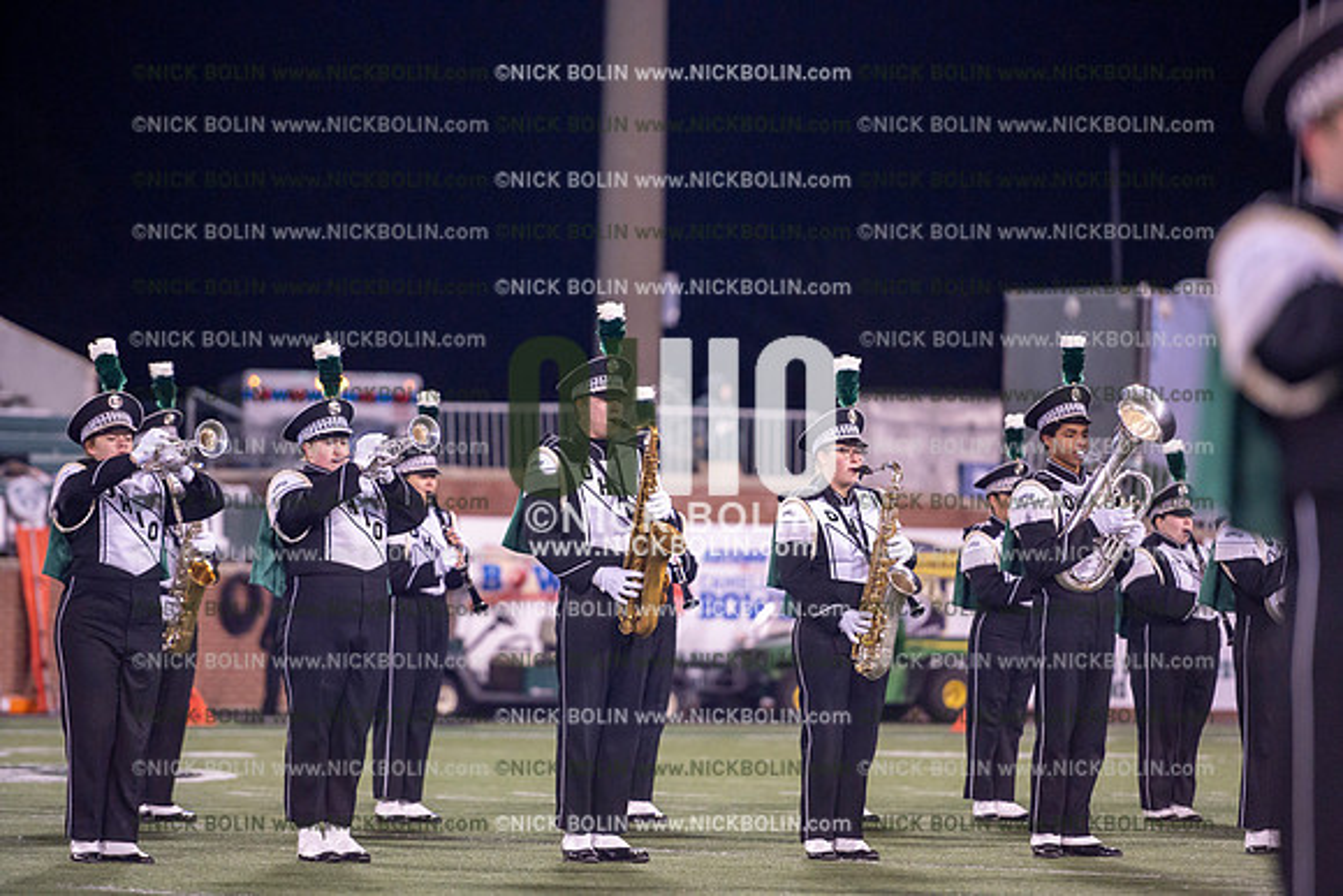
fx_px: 7463
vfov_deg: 6.9
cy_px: 448
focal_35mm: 200
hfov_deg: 10.3
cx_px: 672
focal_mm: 200
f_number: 2.8
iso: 2500
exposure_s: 1/1250
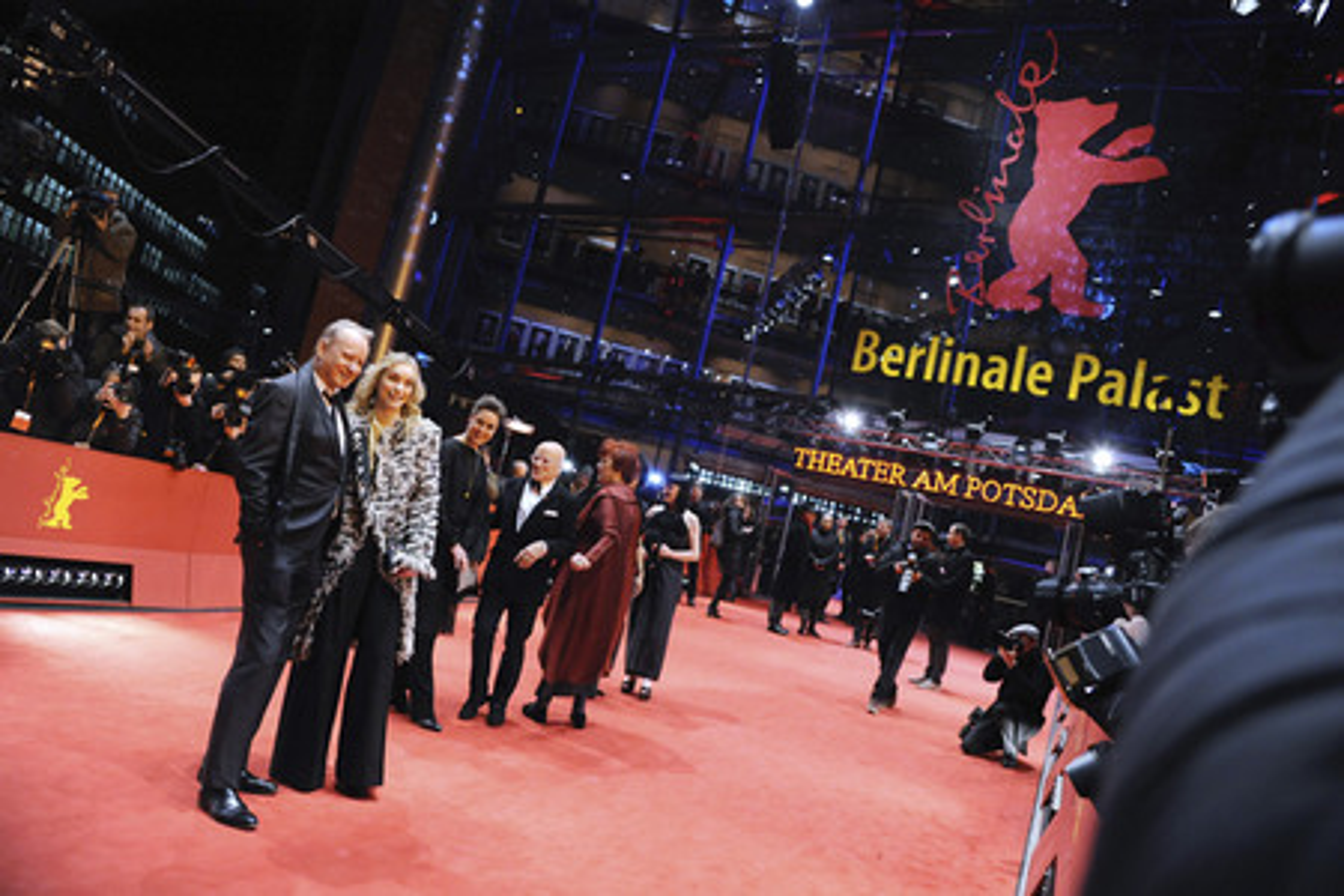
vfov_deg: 53.1
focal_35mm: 24
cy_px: 448
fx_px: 896
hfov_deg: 73.7
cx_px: 672
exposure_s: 1/250
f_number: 4
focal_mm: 24
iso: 2000
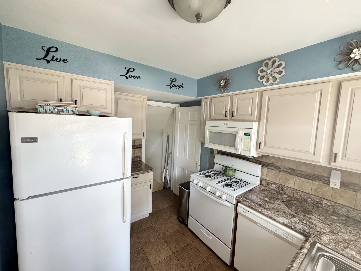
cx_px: 180
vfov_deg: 85.7
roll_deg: -2.9
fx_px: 146
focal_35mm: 14
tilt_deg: -6.8
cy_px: 136
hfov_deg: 102.1
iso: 250
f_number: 2.2
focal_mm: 2.22
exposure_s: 1/60
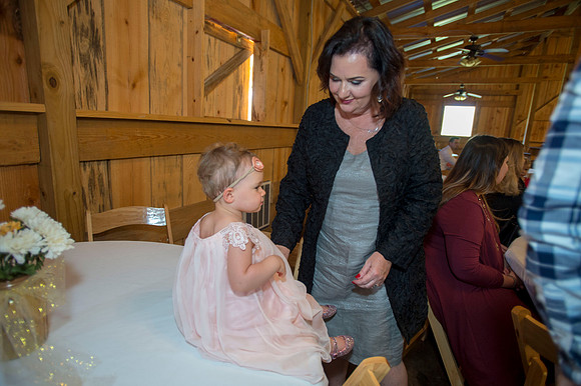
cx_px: 290
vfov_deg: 64.5
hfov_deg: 86.9
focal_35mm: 19
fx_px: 306
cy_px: 193
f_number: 2.8
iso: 1600
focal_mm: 19
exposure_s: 1/125
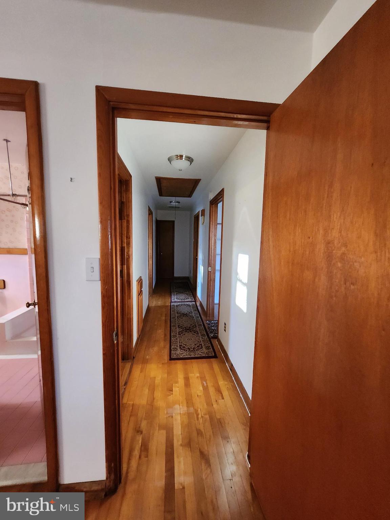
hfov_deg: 89.9
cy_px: 260
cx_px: 195
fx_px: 195
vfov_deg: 106.2
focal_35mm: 13
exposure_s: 1/30
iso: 640
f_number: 2.2
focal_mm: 1.74
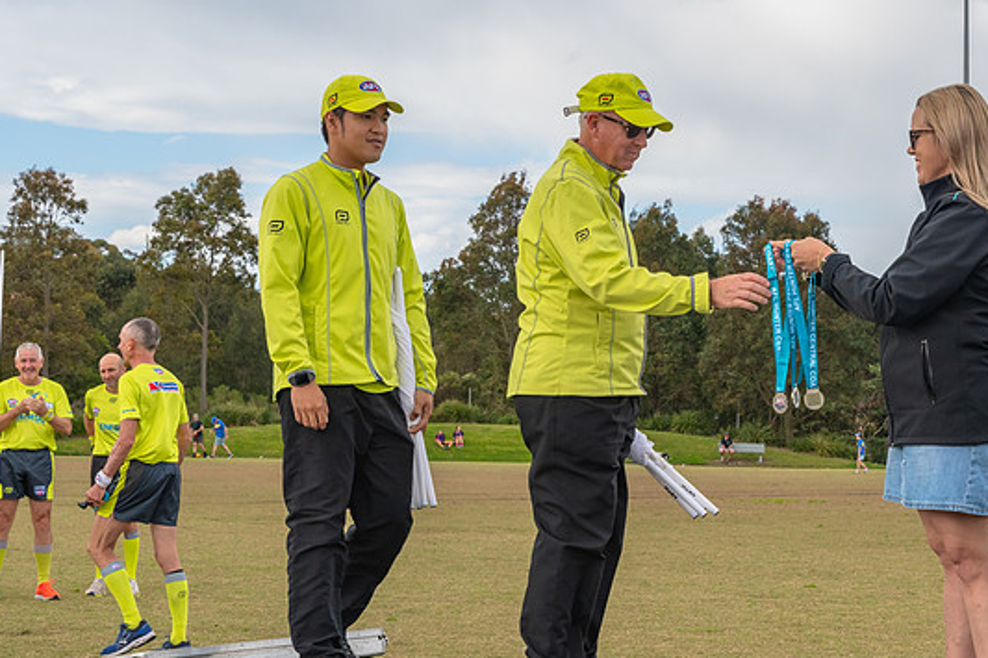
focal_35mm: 80
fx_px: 2195
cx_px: 601
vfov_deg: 17.0
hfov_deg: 25.3
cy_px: 249
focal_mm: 42
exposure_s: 1/1000
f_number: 8
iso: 400
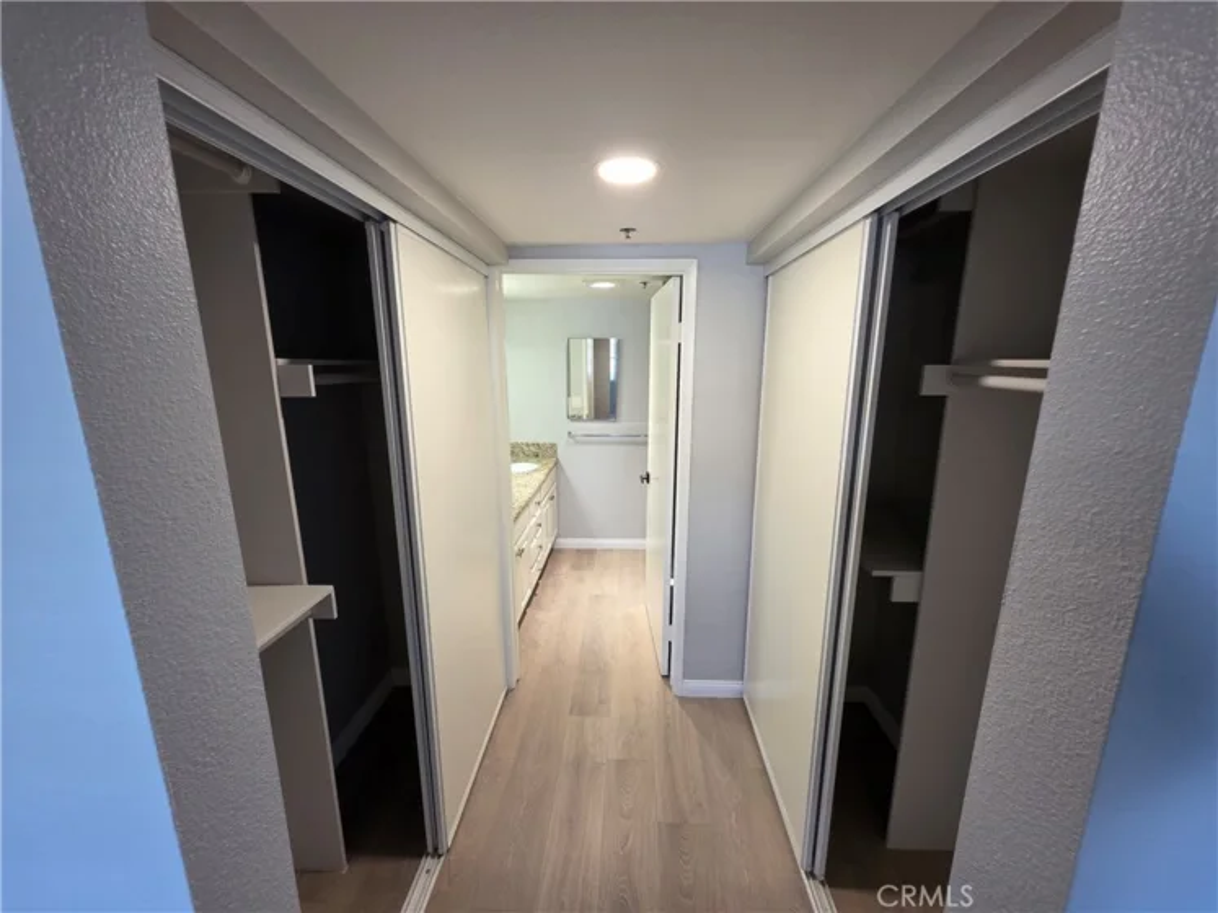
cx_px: 609
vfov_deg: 89.9
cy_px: 456
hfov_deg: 106.2
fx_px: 457
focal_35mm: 13
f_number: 1.9
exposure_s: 1/60
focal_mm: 2.2
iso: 160
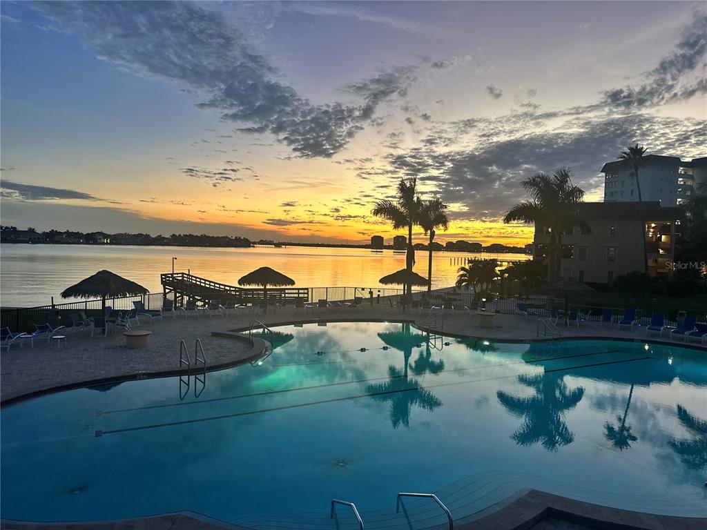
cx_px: 354
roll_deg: -1.4
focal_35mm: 24
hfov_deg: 71.6
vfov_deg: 56.8
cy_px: 265
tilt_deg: -2.5
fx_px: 490
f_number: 1.78
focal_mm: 6.86
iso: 250
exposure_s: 1/82
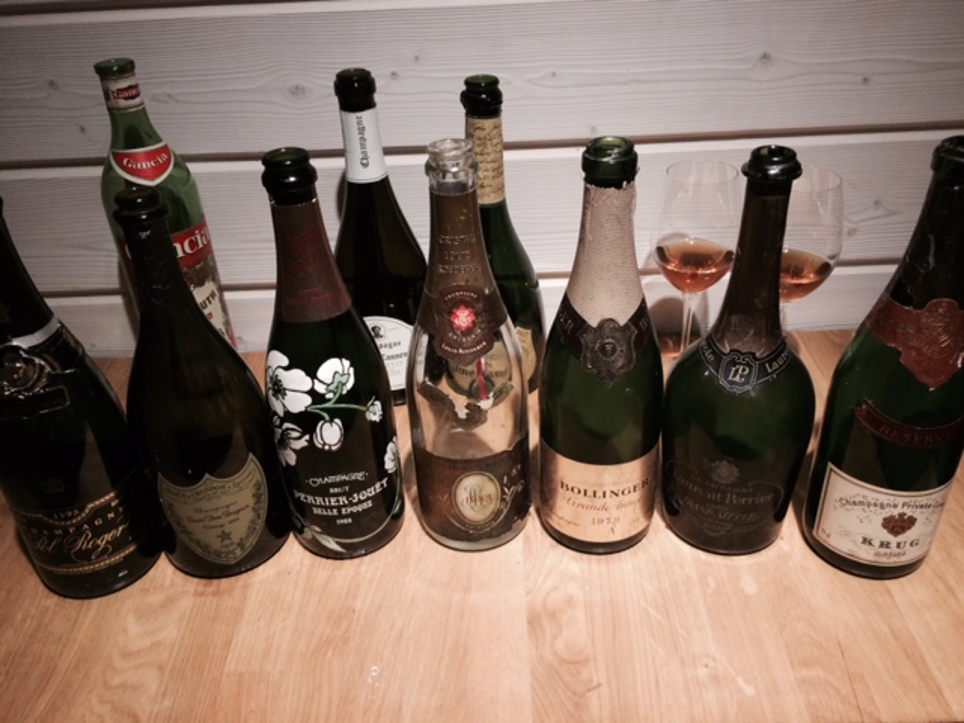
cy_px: 362
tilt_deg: -33.4
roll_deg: +2.4
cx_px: 482
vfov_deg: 48.2
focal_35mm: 29
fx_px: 808
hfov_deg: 61.7
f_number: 2.2
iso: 125
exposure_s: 1/30
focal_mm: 4.15
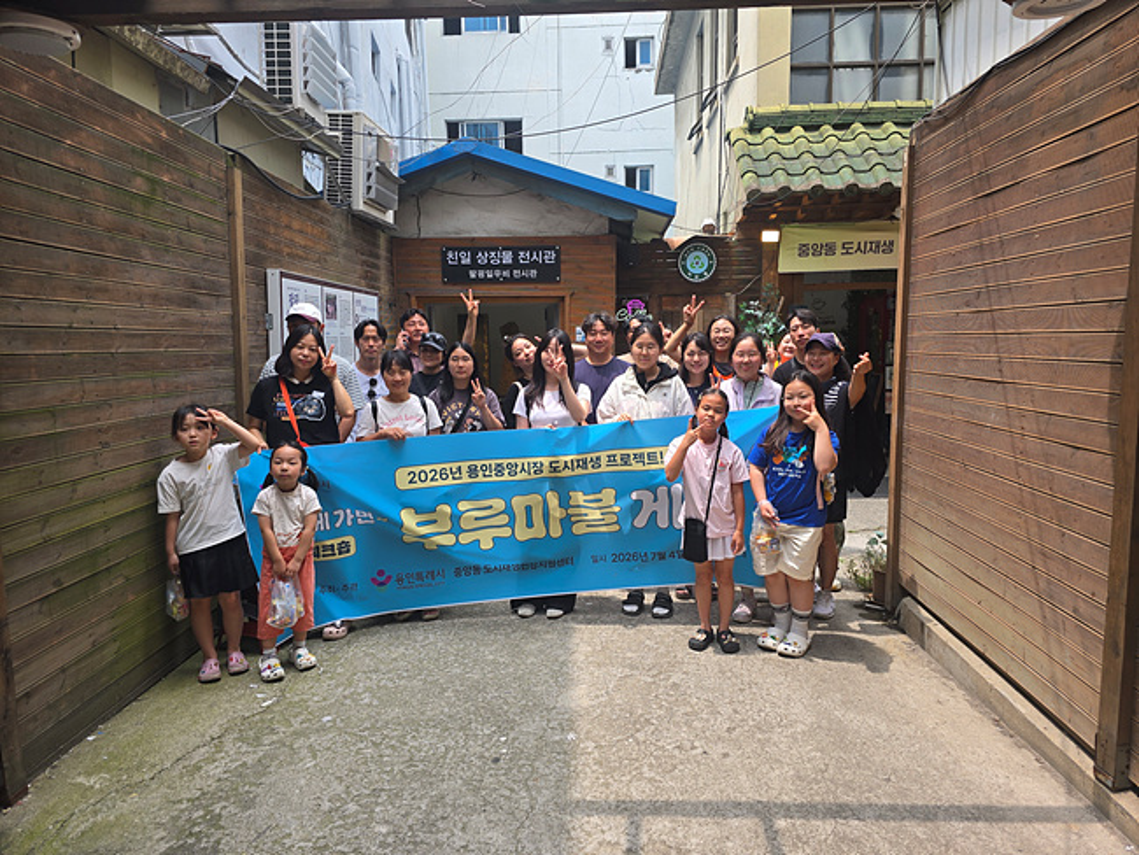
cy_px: 428
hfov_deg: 73.9
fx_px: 757
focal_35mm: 23
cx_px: 570
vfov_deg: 58.9
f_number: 1.7
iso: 12
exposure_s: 1/145
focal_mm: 6.3
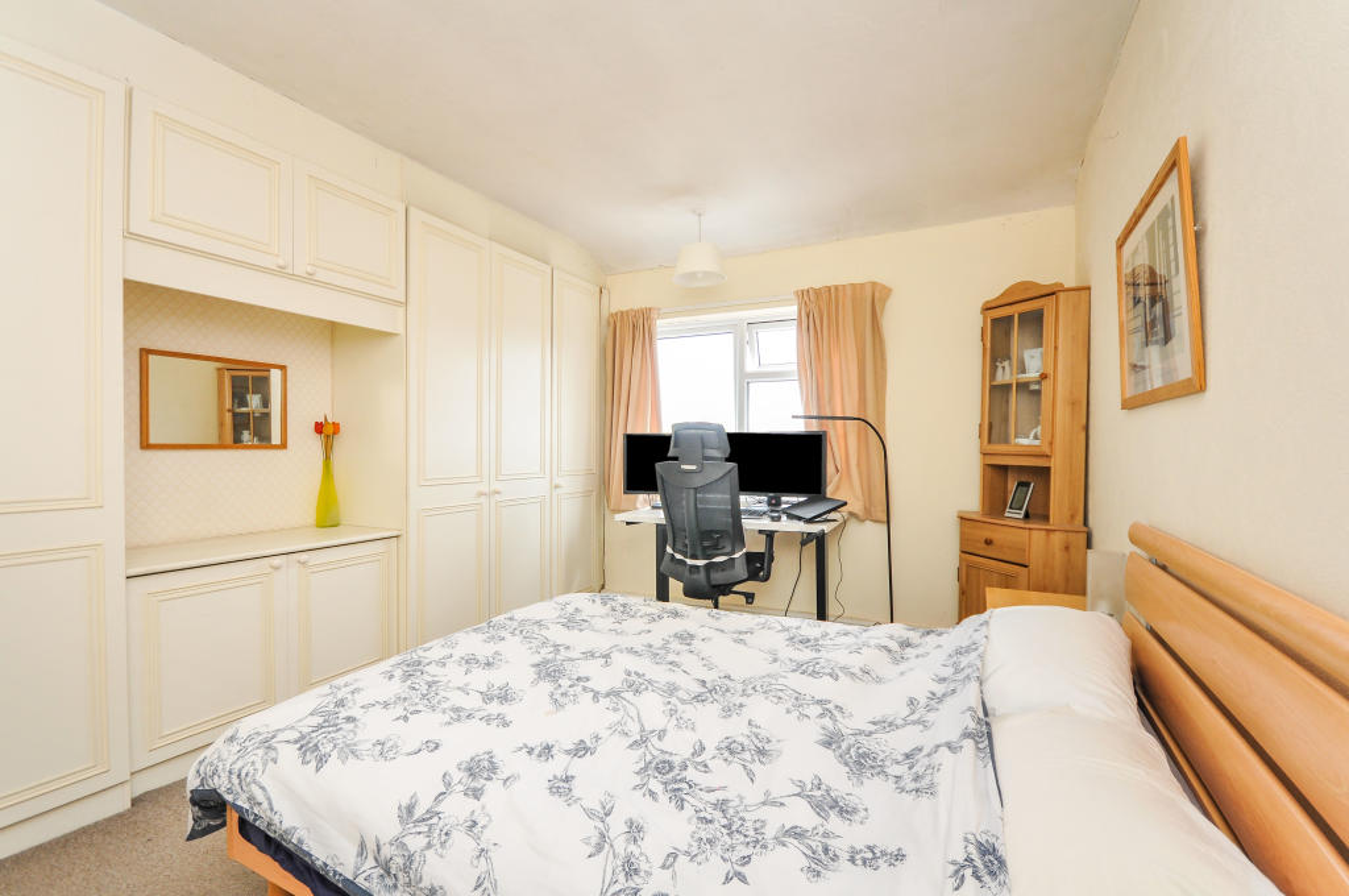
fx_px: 561
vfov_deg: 77.2
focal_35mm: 15
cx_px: 674
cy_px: 448
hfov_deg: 100.5
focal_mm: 10
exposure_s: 1/60
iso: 400
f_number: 5.6
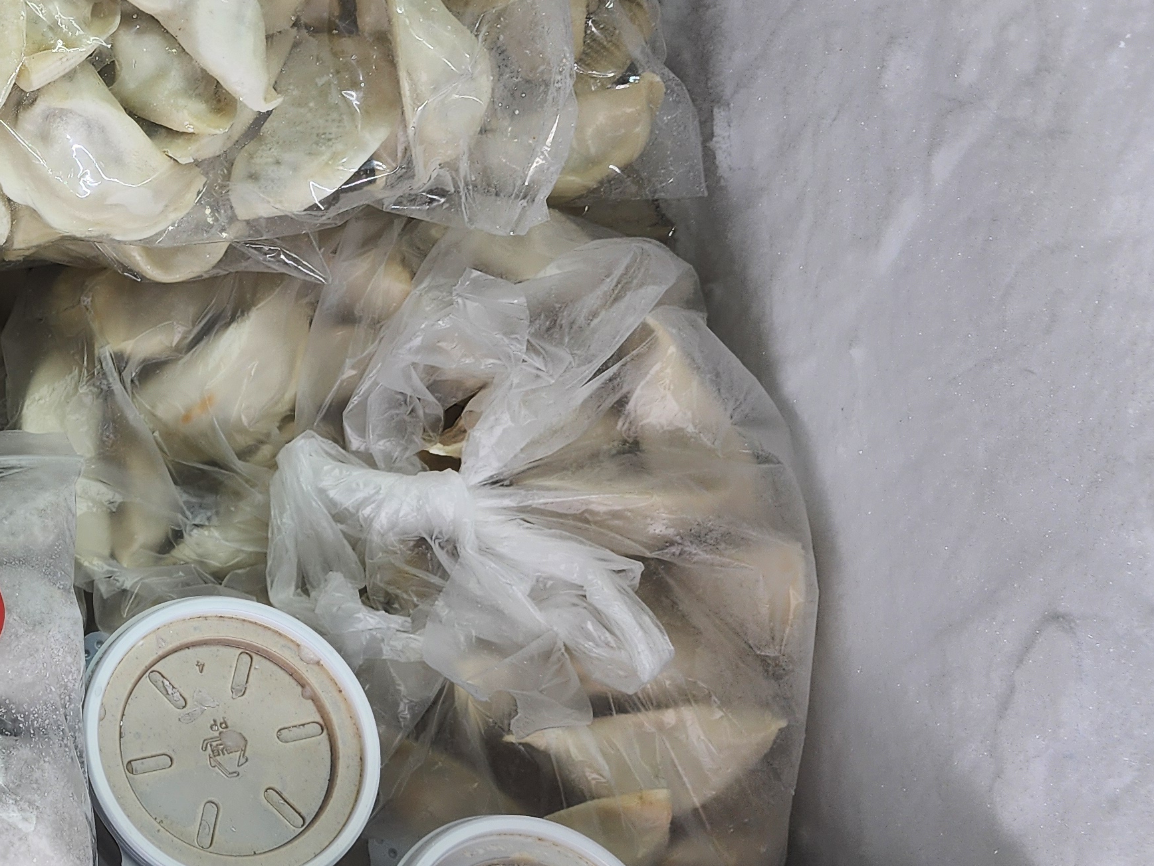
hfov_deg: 32.2
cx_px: -97
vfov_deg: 27.5
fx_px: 1767
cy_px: 343
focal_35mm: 53
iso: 40
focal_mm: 6.4
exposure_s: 1/120
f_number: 1.8
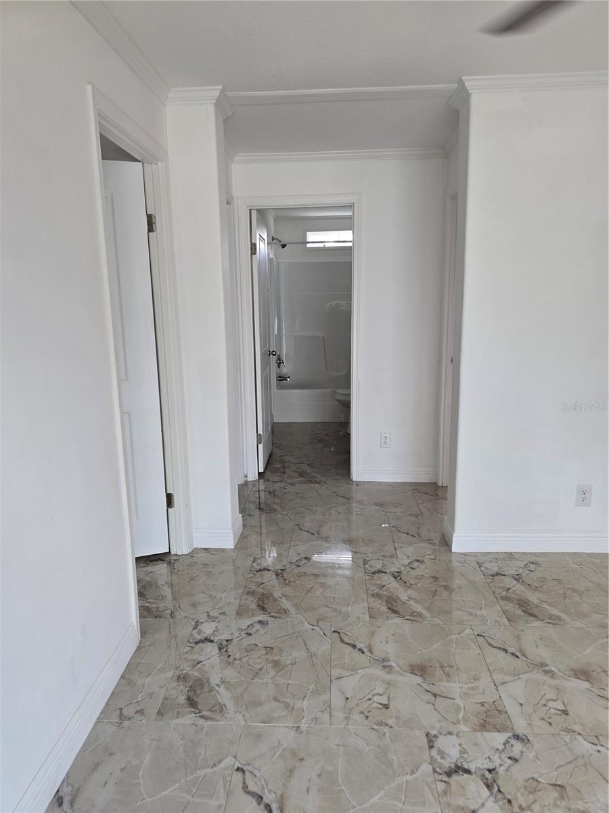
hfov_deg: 58.9
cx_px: 304
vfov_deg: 73.9
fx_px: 540
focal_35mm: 23
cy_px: 406
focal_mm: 6.3
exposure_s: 1/120
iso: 100
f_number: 1.7
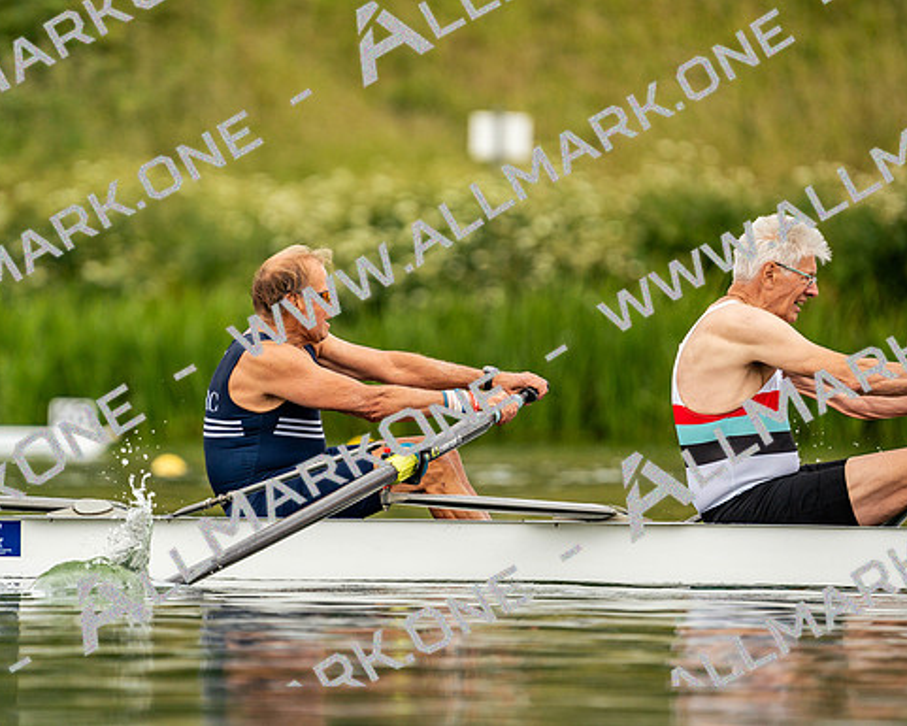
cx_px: 460
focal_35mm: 679
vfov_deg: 2.3
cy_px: 363
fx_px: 18231
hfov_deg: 2.8
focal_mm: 600
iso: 500
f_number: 6.3
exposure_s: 1/2000
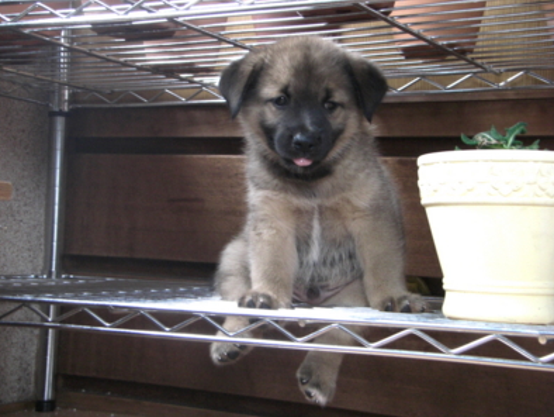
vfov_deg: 22.0
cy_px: 208
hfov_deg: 29.0
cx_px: 280
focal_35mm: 67
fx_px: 1073
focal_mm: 11
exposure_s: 1/30
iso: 200
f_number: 3.9
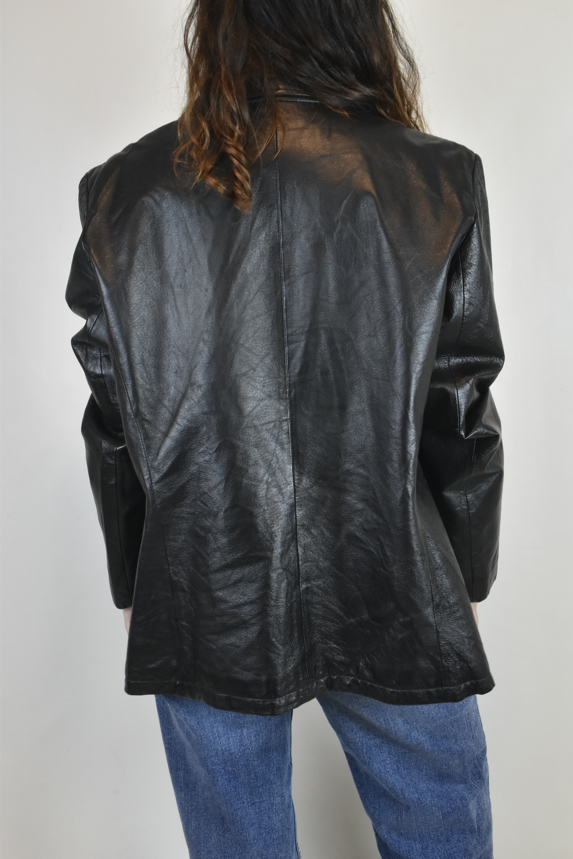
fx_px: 1110
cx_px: 286
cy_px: 430
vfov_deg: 42.3
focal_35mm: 46
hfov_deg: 28.9
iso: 1600
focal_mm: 31
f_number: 18
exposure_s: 1/40
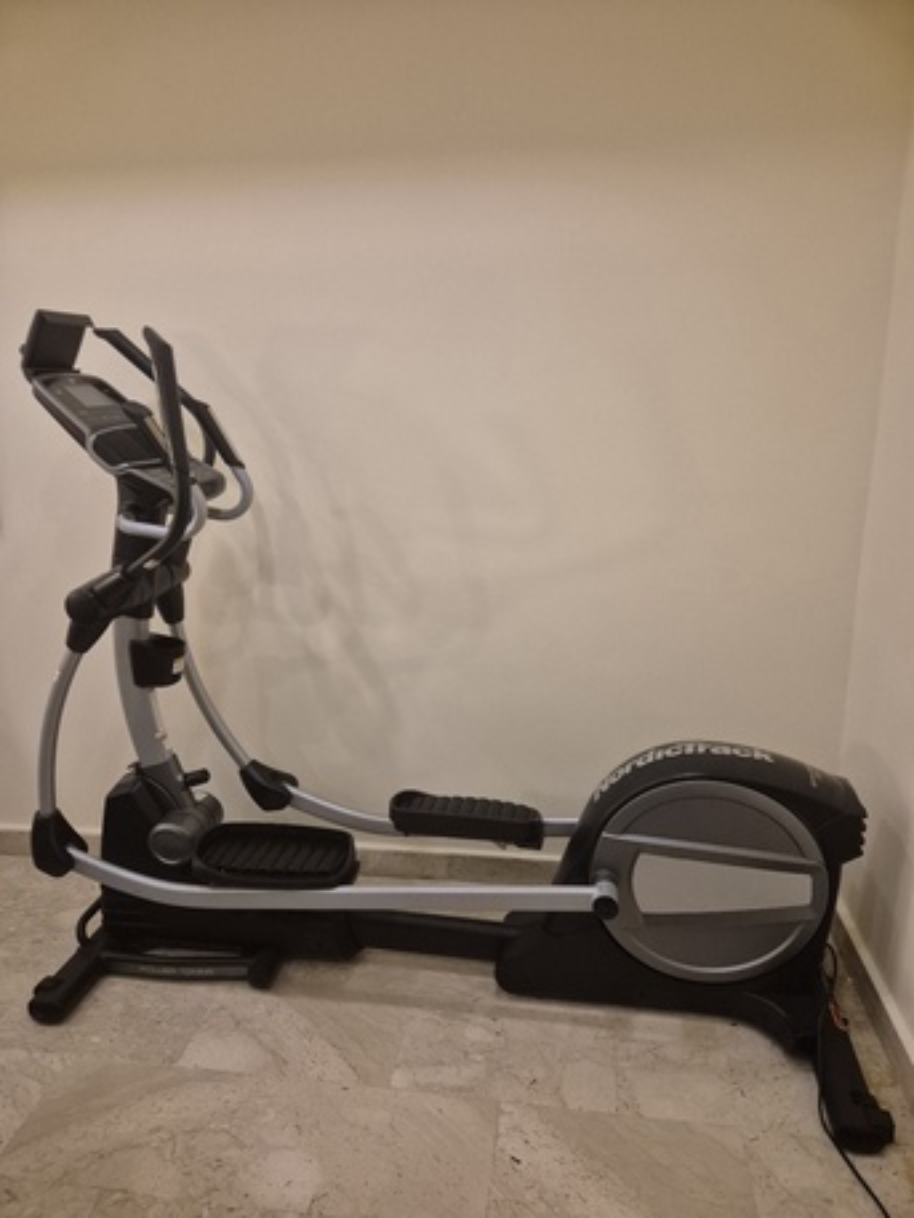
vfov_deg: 73.9
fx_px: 809
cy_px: 609
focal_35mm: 23
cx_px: 457
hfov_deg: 58.9
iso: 1000
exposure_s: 1/120
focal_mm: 5.4
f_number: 1.8
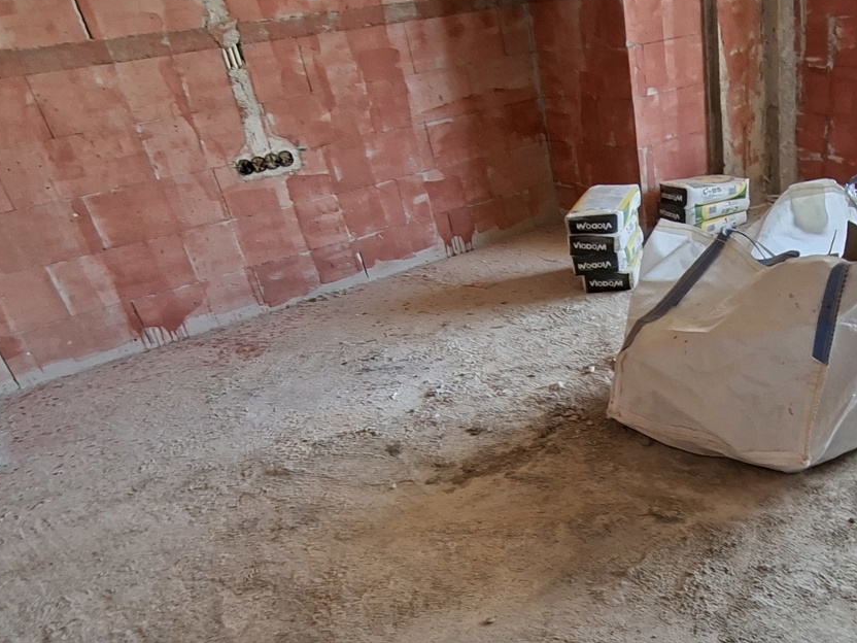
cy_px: 496
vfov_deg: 44.9
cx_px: 627
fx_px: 743
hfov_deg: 57.4
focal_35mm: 30
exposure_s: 1/40
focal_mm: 1.74
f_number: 2.2
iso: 40
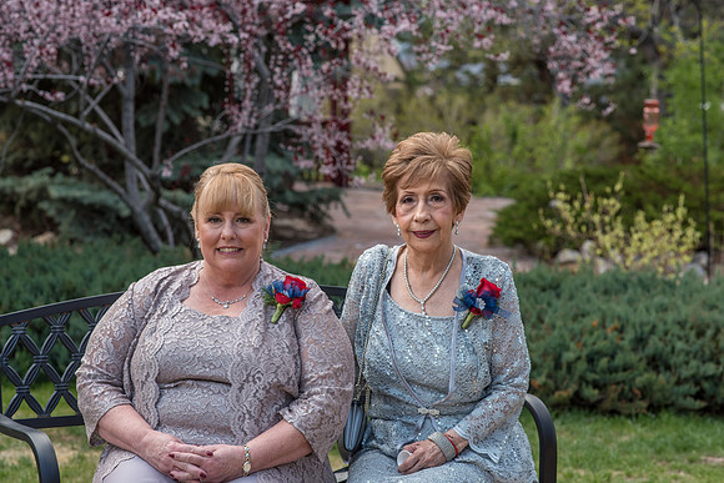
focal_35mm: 85
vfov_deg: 16.1
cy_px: 242
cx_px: 362
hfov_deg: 23.9
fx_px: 1710
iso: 320
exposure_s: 1/500
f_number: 5.6
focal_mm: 85
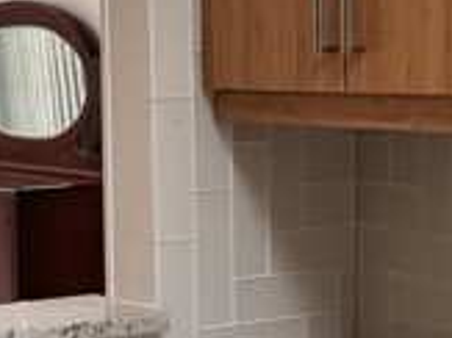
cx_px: 211
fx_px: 1540
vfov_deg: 12.5
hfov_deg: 16.7
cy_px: 175
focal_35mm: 118
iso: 640
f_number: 1.78
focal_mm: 6.76
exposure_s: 1/60
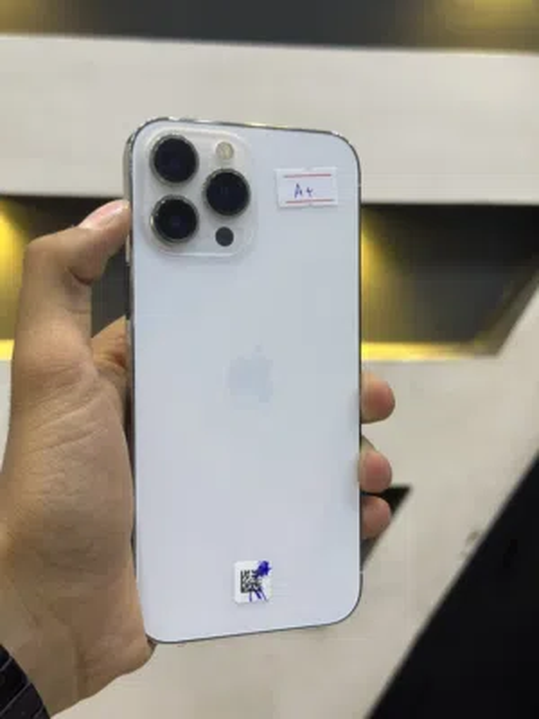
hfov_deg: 30.3
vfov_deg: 39.7
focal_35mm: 48
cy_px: 360
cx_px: 270
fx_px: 997
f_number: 1.78
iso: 80
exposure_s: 1/121
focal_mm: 6.86
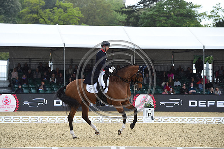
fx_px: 995
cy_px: 74
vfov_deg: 8.6
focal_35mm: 160
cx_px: 112
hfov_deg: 12.8
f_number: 5
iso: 640
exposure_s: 1/1250
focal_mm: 160
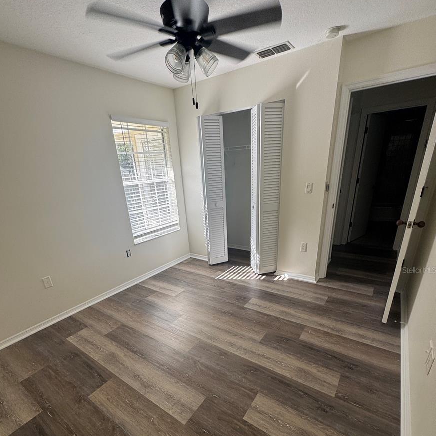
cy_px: 270
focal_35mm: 17
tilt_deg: -20.9
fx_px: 242
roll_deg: +1.7
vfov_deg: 82.5
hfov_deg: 84.0
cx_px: 213
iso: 40
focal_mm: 2.22
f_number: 2.2
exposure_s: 1/101
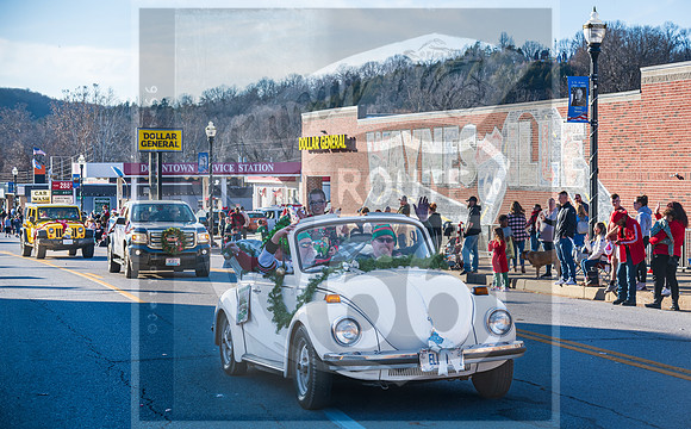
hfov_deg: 27.5
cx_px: 370
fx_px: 1413
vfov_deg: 17.3
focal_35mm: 75
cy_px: 240
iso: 140
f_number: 8
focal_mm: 60
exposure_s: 1/400
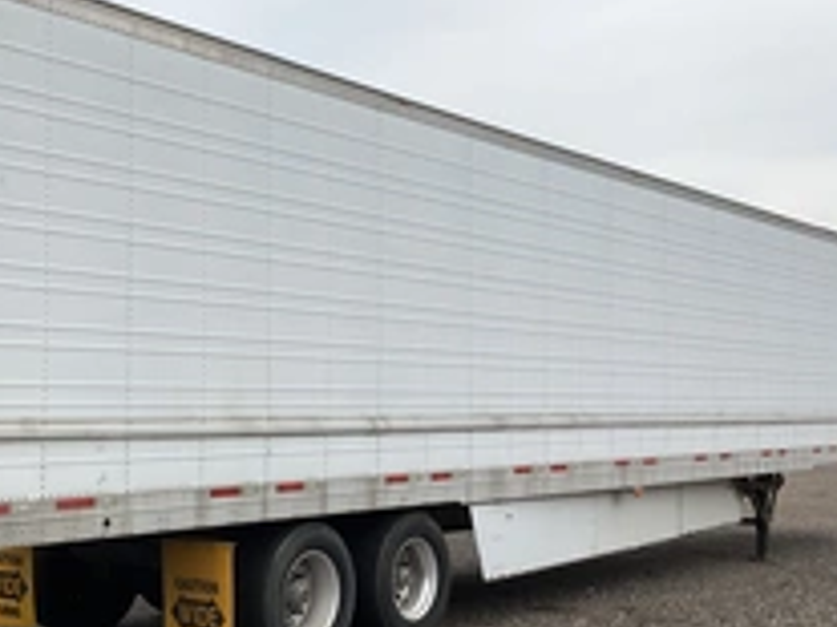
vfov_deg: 26.1
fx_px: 1353
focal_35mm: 56
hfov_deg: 34.1
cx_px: 279
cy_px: 344
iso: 25
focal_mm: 3
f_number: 1.8
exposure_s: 1/2058
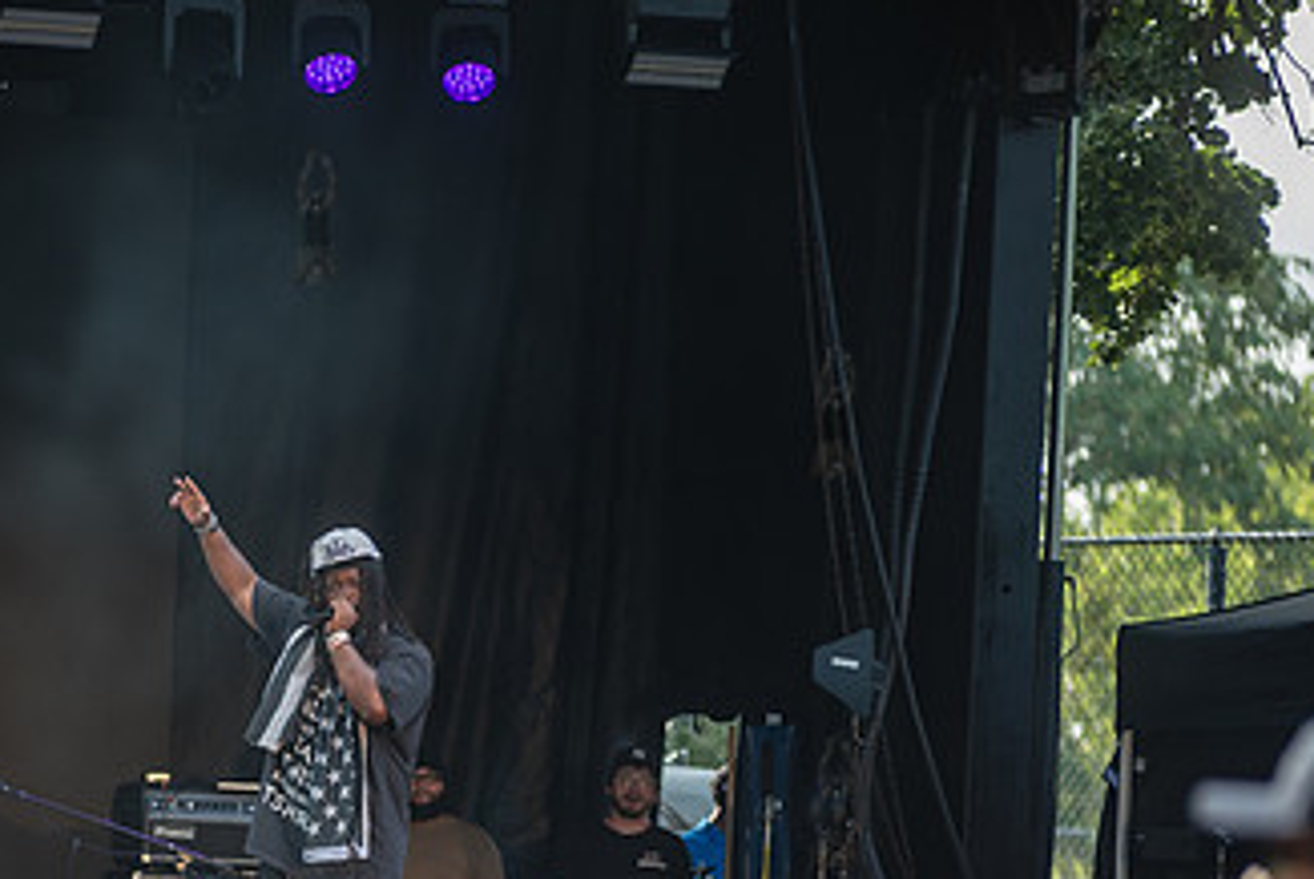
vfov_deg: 4.2
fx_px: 12019
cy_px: 603
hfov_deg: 6.3
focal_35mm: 329
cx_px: 314
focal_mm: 185
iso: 200
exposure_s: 1/640
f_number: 4
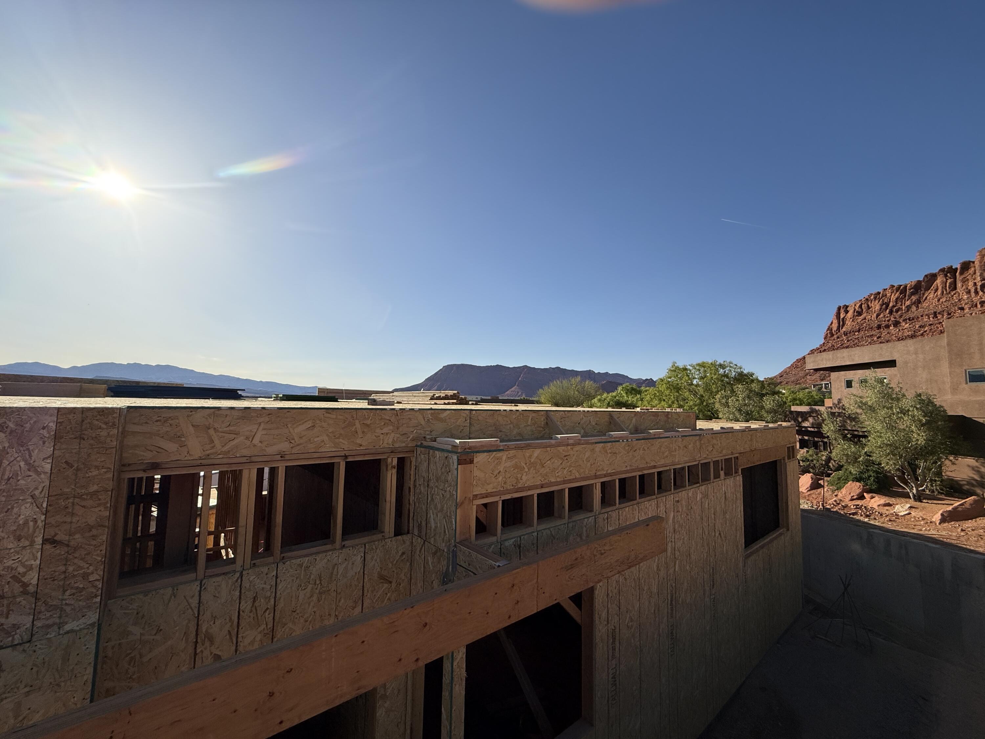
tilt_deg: +5.7
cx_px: 492
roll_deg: -0.6
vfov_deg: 85.7
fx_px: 398
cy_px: 370
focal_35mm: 14
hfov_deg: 102.1
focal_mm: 2.22
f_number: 2.2
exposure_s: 1/3289
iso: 50
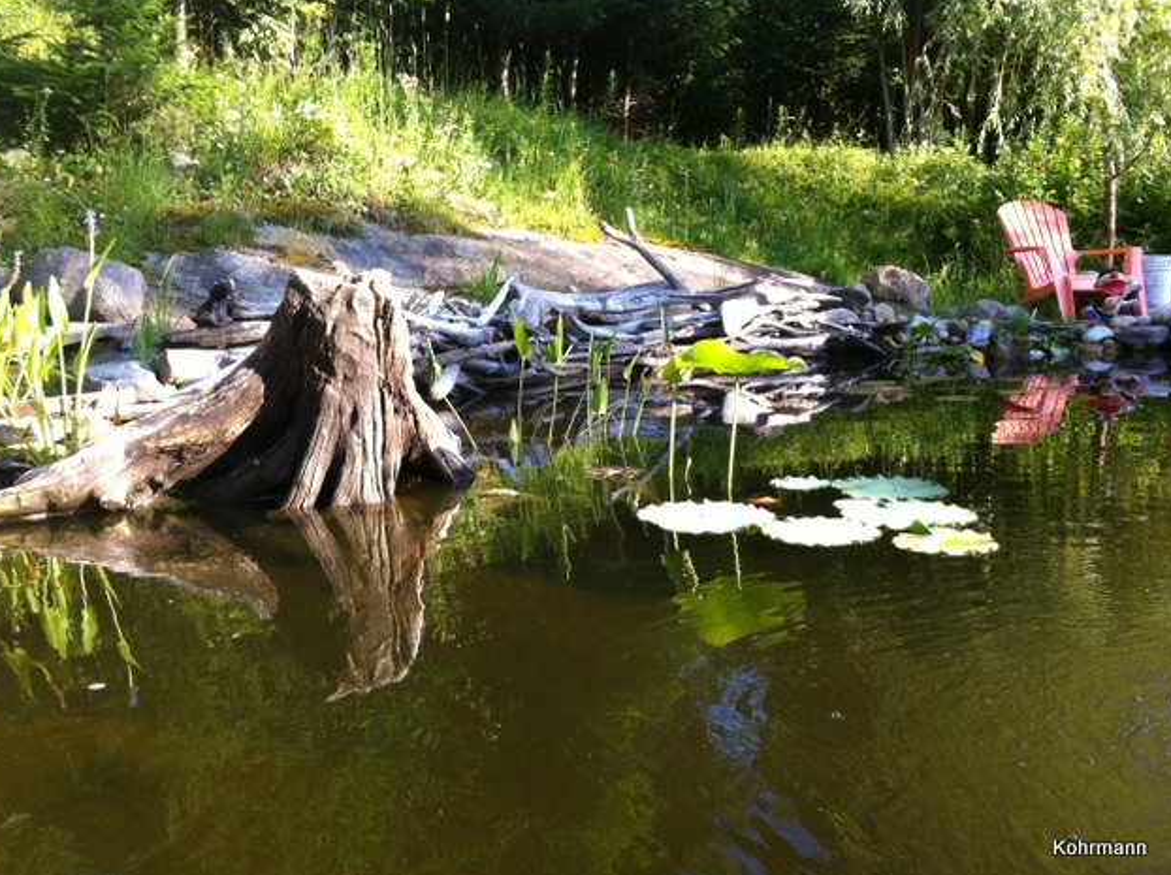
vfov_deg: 39.6
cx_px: 576
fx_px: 1216
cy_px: 435
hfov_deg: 51.4
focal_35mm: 36
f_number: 2.8
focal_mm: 3.85
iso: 80
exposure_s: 1/140
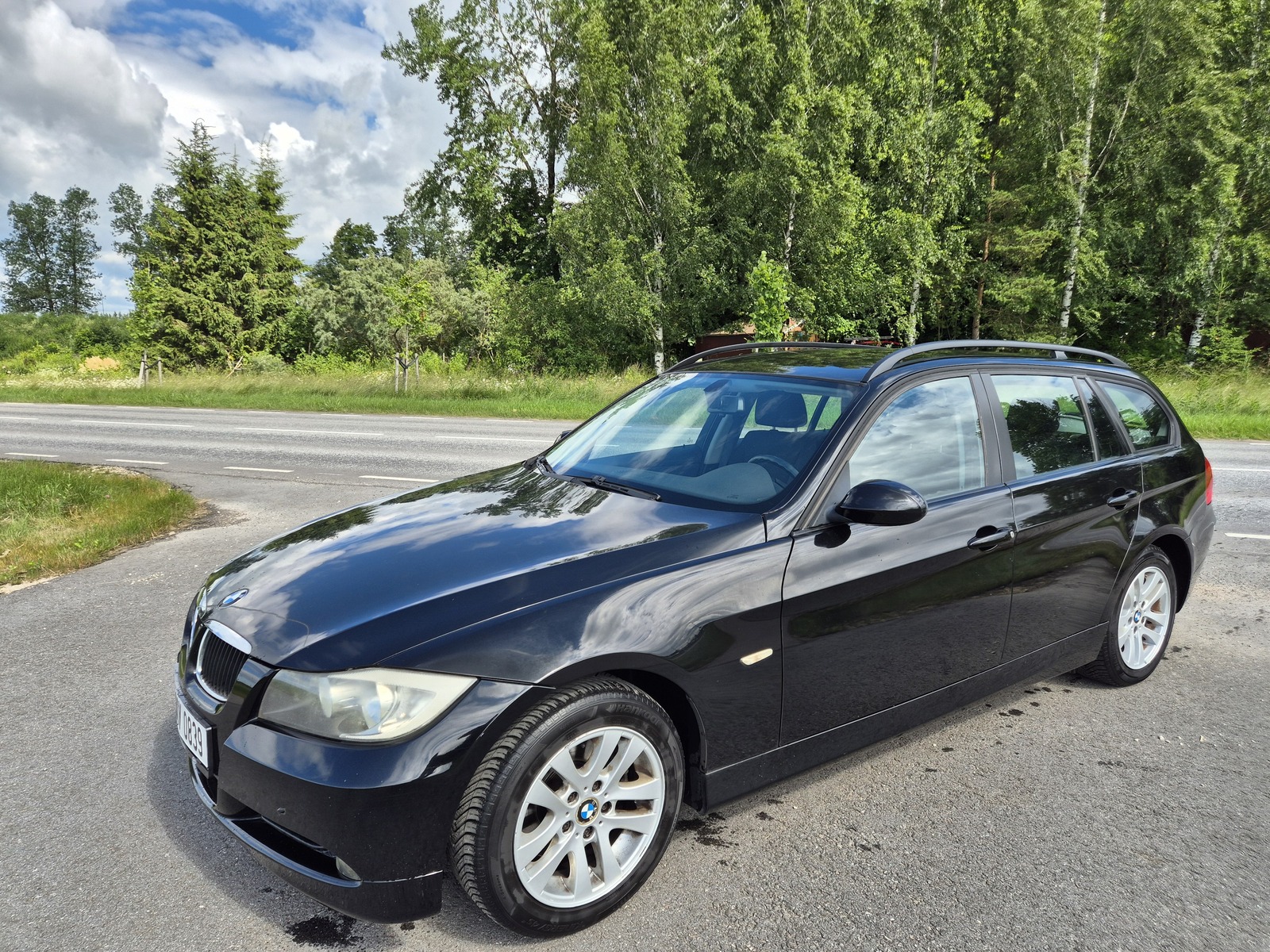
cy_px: 476
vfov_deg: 58.9
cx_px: 635
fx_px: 844
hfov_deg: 73.9
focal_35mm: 23
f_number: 1.8
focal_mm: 5.4
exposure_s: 1/1232
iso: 25
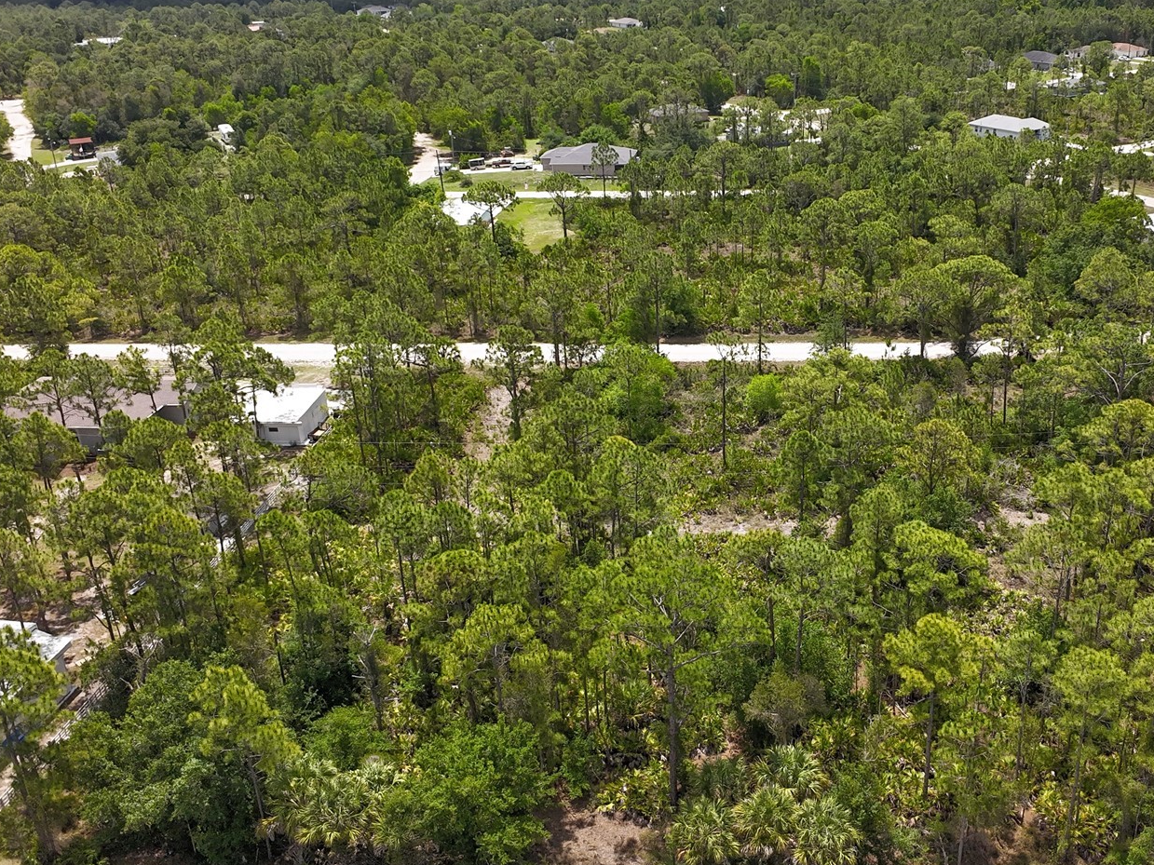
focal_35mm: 31
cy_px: 385
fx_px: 1033
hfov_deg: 57.7
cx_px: 716
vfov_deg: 45.4
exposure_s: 1/800
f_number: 2.8
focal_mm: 4.55
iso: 140
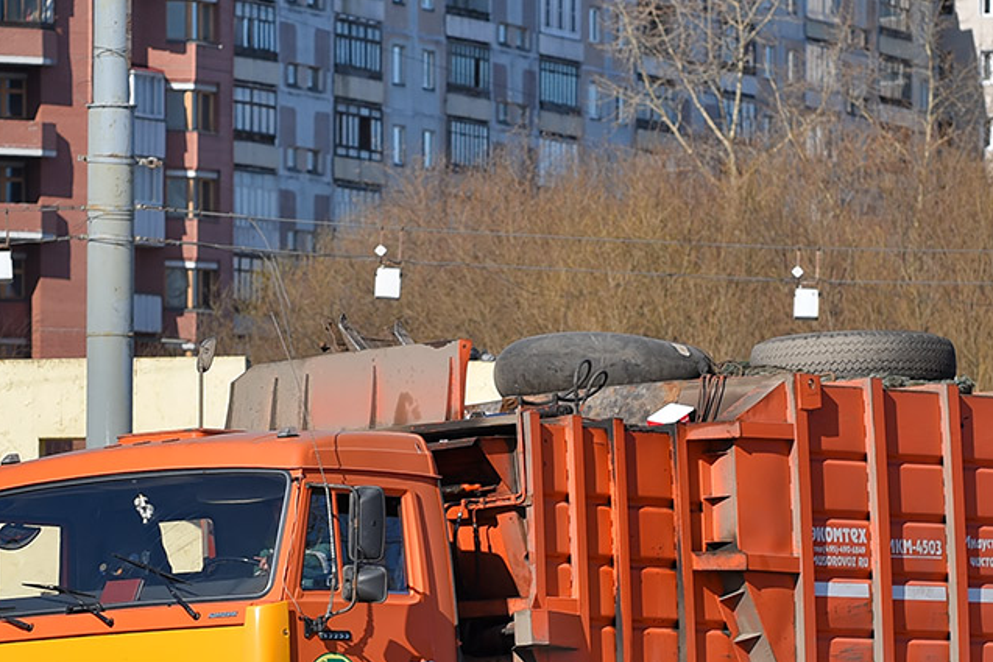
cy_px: 573
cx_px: 514
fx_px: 5297
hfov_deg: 10.7
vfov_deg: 7.1
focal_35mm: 192
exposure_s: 1/640
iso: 100
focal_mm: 102
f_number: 6.3
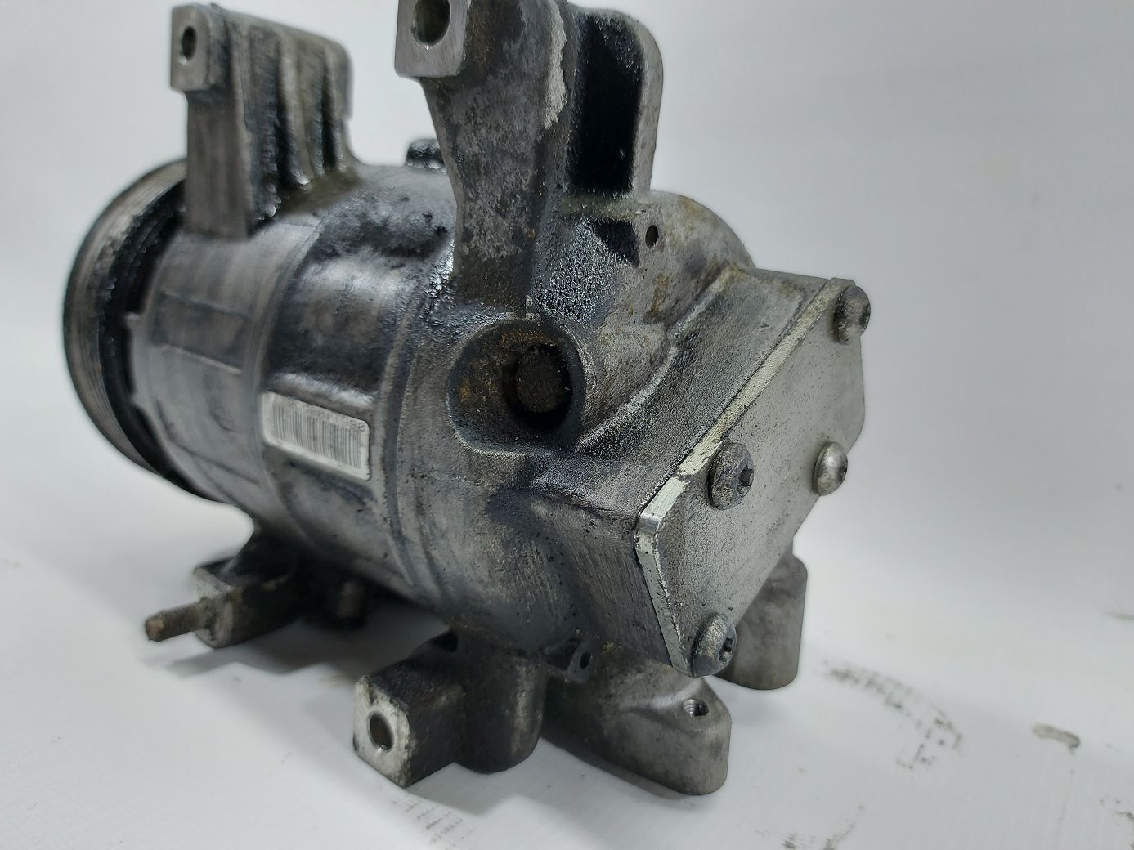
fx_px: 786
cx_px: 567
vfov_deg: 56.8
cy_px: 425
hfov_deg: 71.6
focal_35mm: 24
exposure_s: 1/50
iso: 64
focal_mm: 5.23
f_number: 1.8
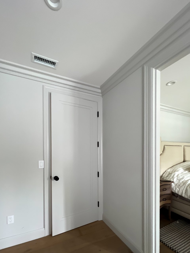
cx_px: 95
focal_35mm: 13
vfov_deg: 106.2
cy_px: 126
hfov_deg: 89.9
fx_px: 95
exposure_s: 1/60
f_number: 1.8
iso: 320
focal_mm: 1.57
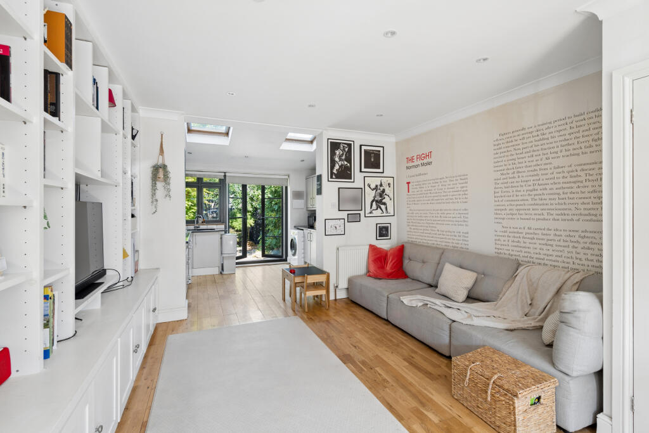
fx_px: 288
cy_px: 216
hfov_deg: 96.7
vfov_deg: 73.8
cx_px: 324
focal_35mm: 16
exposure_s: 1/15
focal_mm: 16
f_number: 5.6
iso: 250
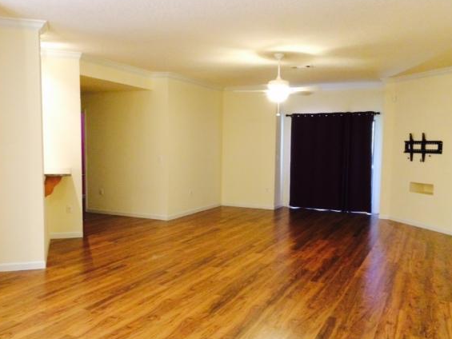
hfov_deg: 53.9
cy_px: 181
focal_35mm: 34
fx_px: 444
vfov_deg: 41.8
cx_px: 220
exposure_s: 1/30
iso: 250
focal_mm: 4.12
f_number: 2.2
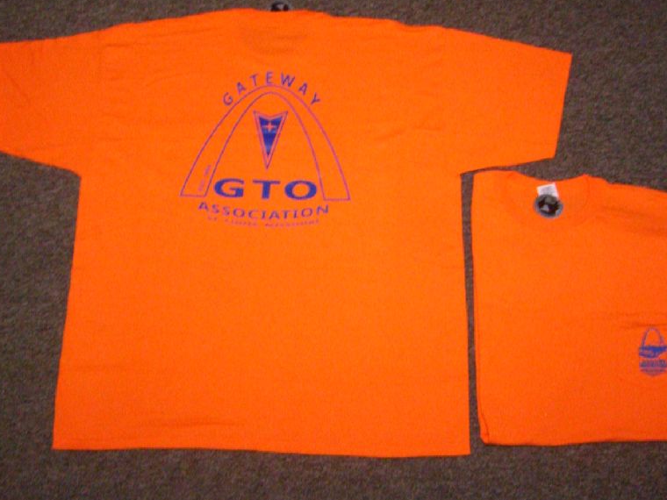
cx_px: 360
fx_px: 867
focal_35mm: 45
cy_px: 220
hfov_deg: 42.0
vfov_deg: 32.1
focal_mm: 6.2
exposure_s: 1/30
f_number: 2.7
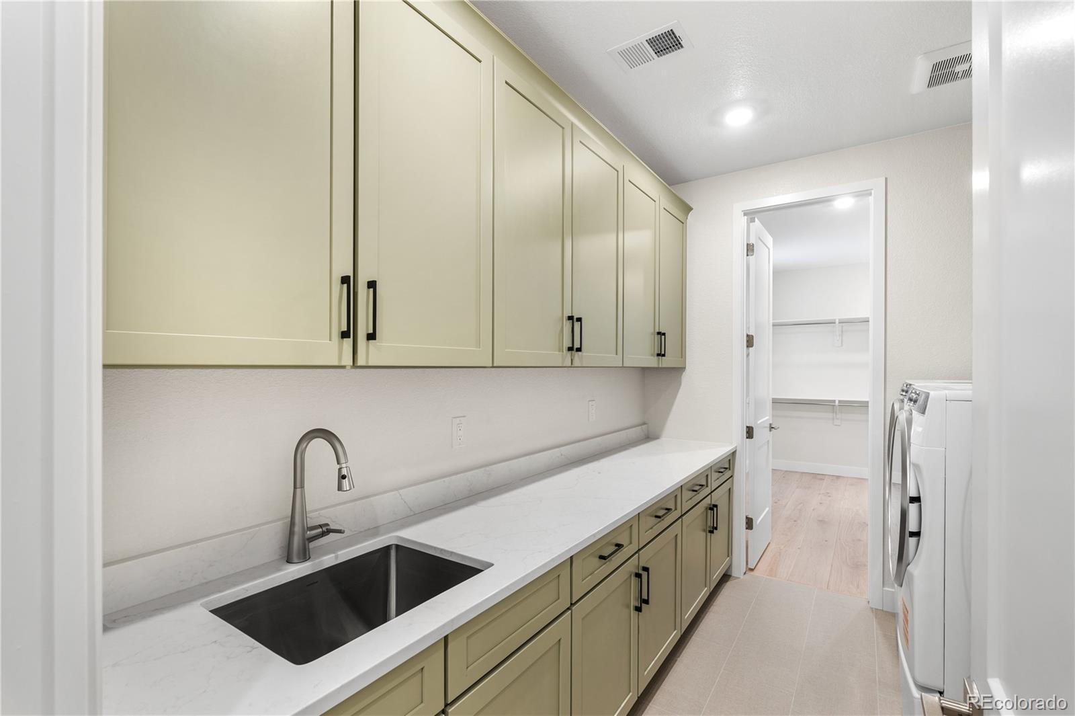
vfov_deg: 73.7
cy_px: 358
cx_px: 538
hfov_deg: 96.8
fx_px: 478
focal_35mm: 16
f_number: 8
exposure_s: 1/1.67
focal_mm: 16
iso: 125
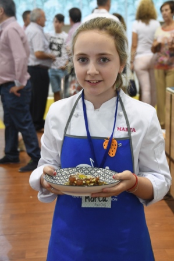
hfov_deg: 20.6
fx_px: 478
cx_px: 87
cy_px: 130
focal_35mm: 66
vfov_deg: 30.5
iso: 1250
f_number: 5.6
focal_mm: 44
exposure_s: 1/50
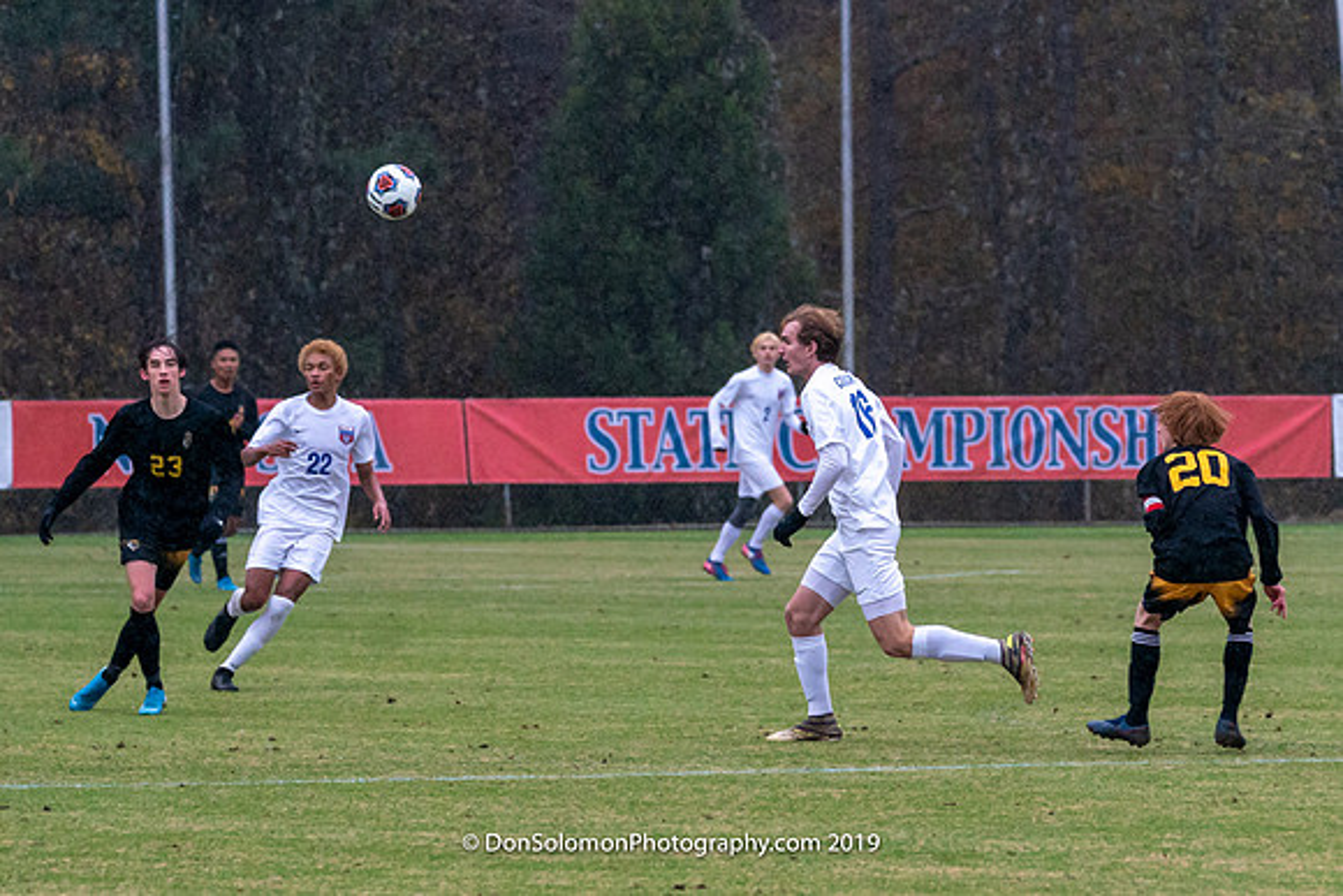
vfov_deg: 3.9
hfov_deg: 5.8
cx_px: 1027
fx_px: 13152
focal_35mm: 352
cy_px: 741
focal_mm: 190
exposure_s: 1/1000
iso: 2500
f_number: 5.6
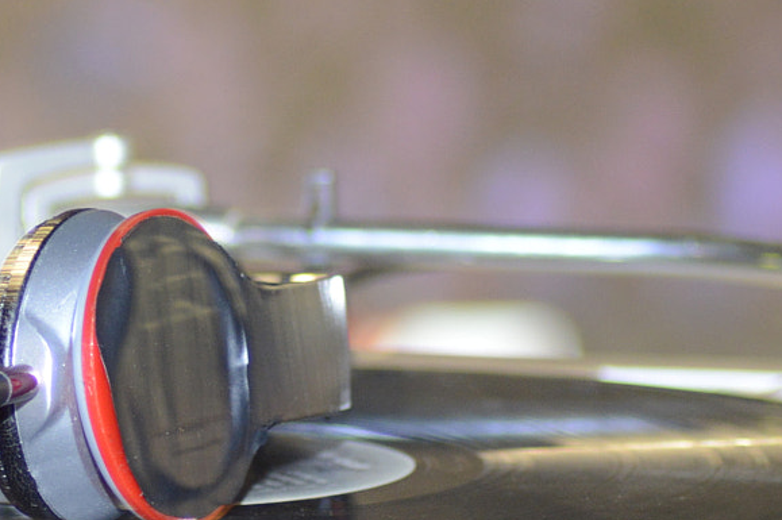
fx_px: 6294
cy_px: 327
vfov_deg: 4.7
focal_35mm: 290
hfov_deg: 7.1
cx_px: 99
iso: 800
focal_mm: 70
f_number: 4
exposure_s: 1/40
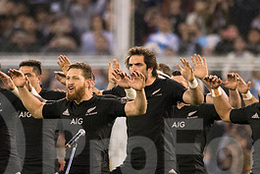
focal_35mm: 919
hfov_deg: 2.2
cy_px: 148
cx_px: 122
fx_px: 6641
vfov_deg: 1.5
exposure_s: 1/800
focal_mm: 420
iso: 4500
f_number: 4
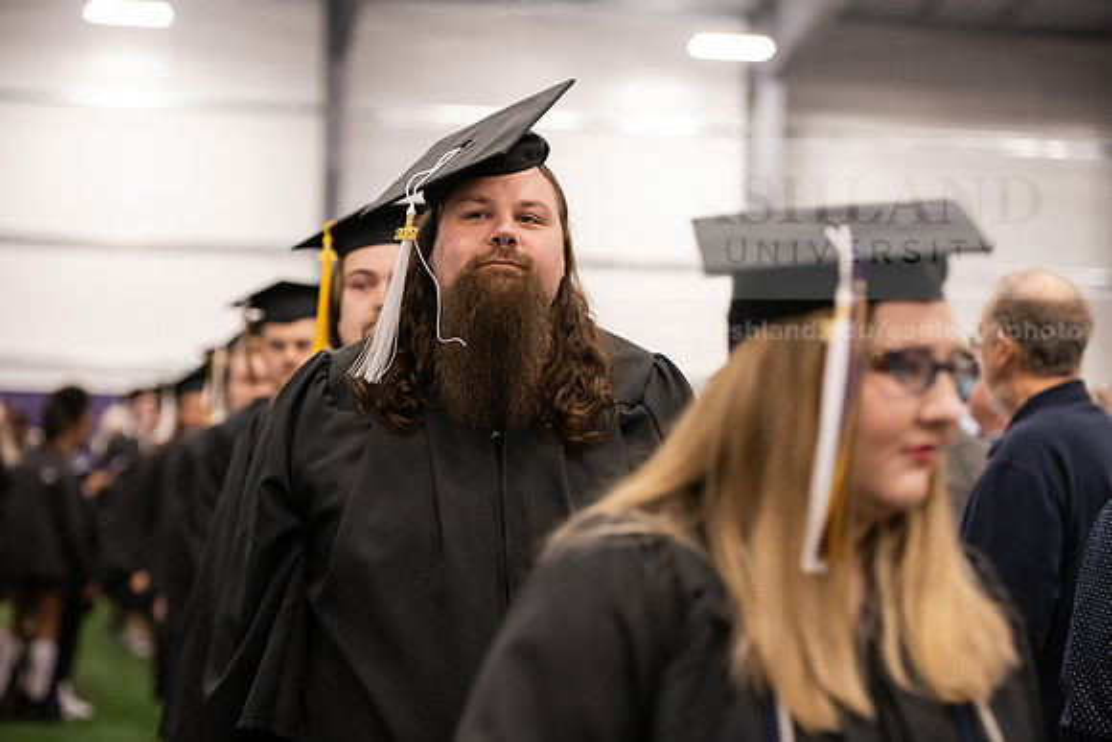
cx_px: 556
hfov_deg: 22.1
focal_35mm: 92
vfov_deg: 14.9
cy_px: 371
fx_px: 2842
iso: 3200
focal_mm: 92
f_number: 3.2
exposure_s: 1/200
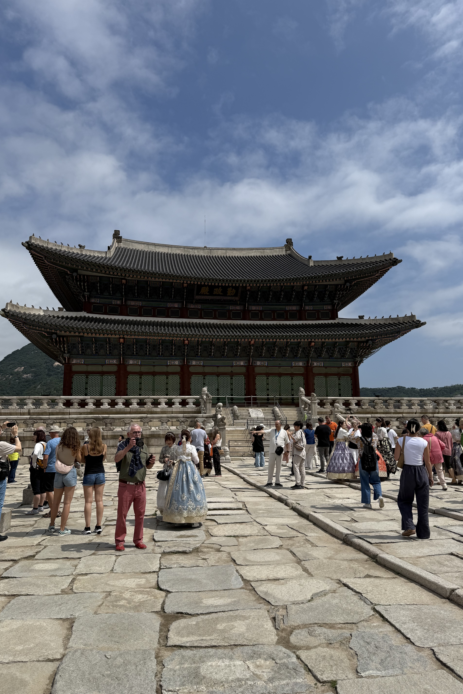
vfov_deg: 71.5
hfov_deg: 51.3
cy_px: 347
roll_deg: +0.8
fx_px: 482
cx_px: 225
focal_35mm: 25
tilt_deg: +11.3
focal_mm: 6.76
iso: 80
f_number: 1.78
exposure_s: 1/9091
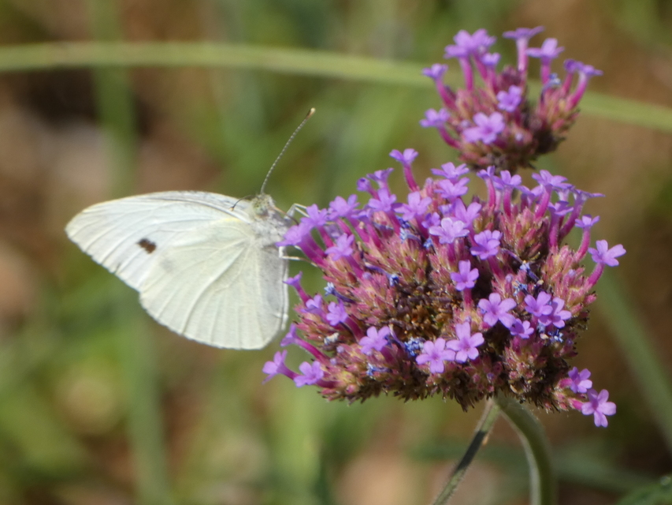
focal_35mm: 515
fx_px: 9999
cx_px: 336
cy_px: 252
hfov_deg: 3.8
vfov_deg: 2.9
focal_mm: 92.3
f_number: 5.6
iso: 80
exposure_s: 1/160
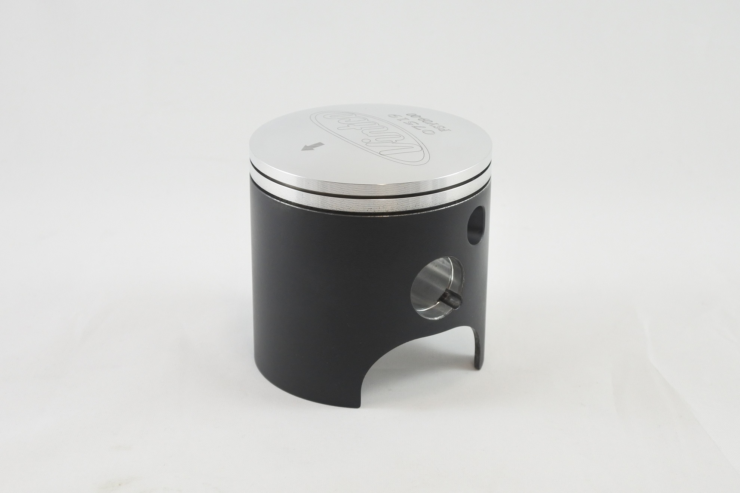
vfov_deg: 26.5
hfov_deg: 38.9
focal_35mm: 51
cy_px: 246
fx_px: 1048
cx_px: 370
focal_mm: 18.9
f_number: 4.5
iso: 450
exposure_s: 1/125
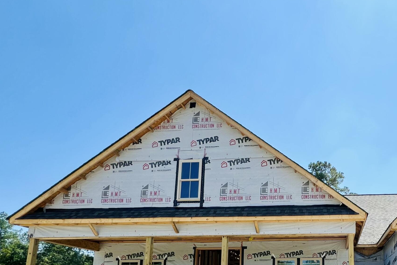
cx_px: 325
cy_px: 258
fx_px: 265
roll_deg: -0.3
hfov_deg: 66.1
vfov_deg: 45.7
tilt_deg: +7.5
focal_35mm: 24
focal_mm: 1.57
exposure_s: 1/853
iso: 32
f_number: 1.8
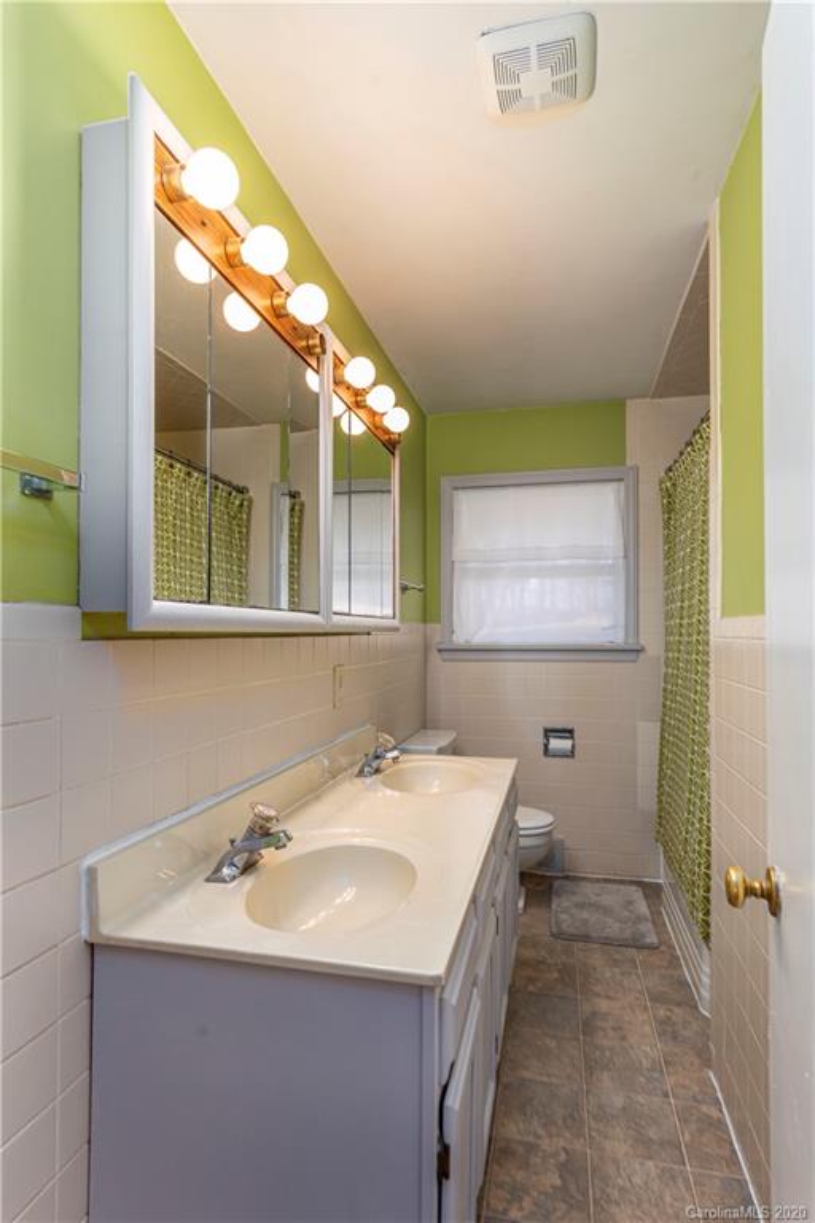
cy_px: 612
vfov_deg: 84.0
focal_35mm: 20
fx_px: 679
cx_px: 408
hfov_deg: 61.9
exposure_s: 1/80
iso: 320
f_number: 7.1
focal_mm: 20
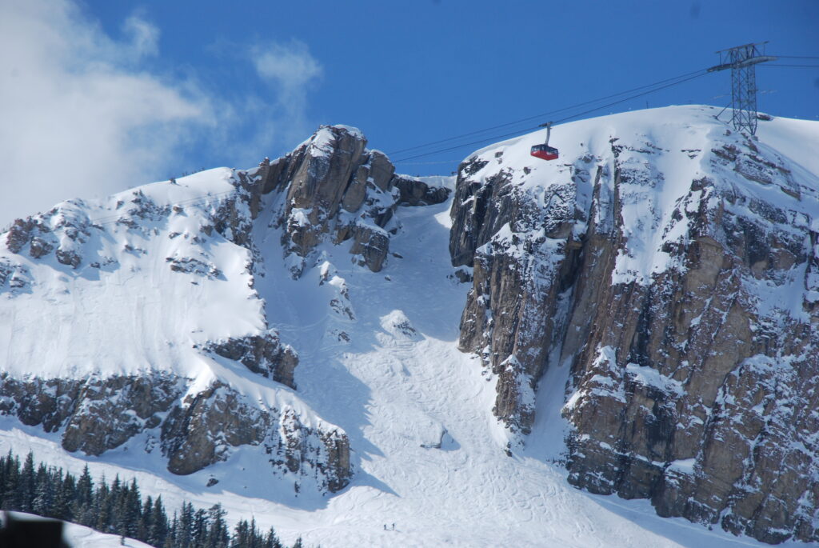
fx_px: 4611
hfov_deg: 10.1
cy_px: 274
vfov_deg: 6.8
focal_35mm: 202
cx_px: 410
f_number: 10
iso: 200
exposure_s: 1/250
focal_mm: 135
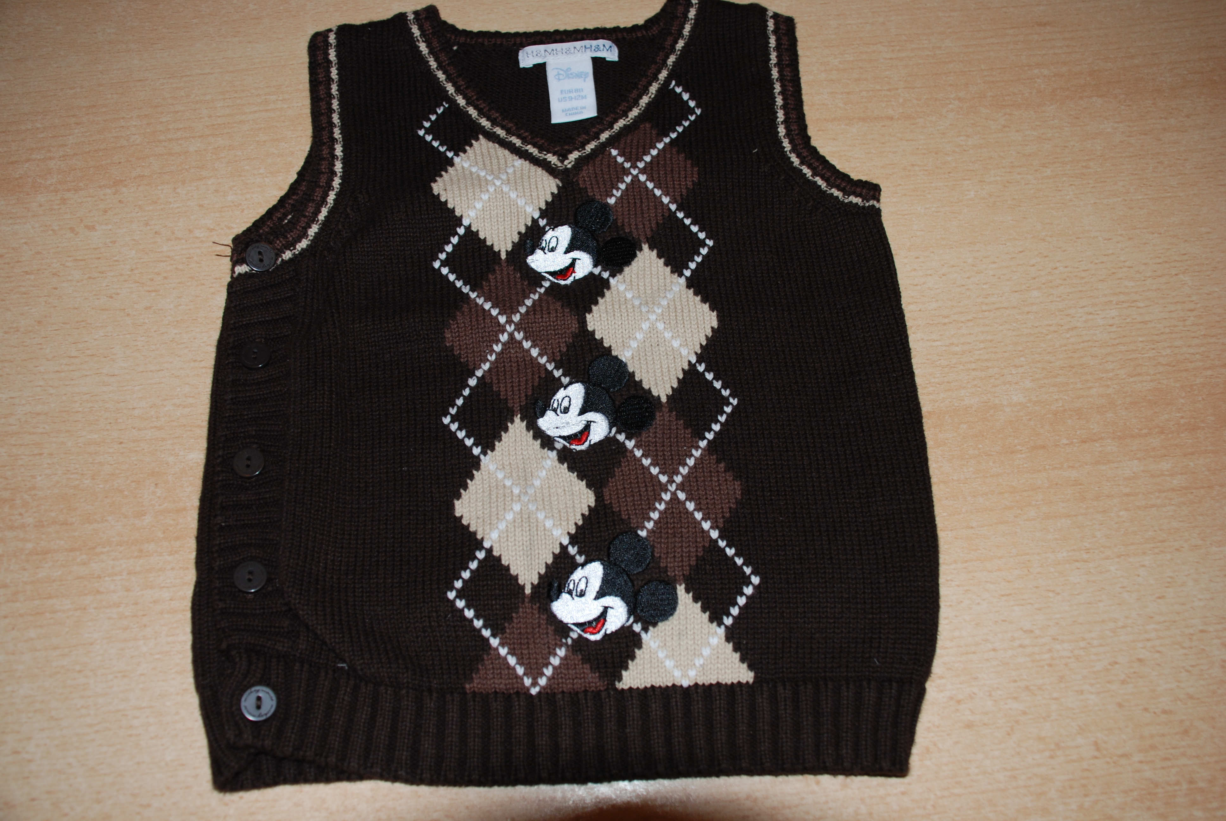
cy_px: 410
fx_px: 1125
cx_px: 613
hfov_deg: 57.2
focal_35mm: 33
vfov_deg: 40.1
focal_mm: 22
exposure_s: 1/60
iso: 200
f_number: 3.8
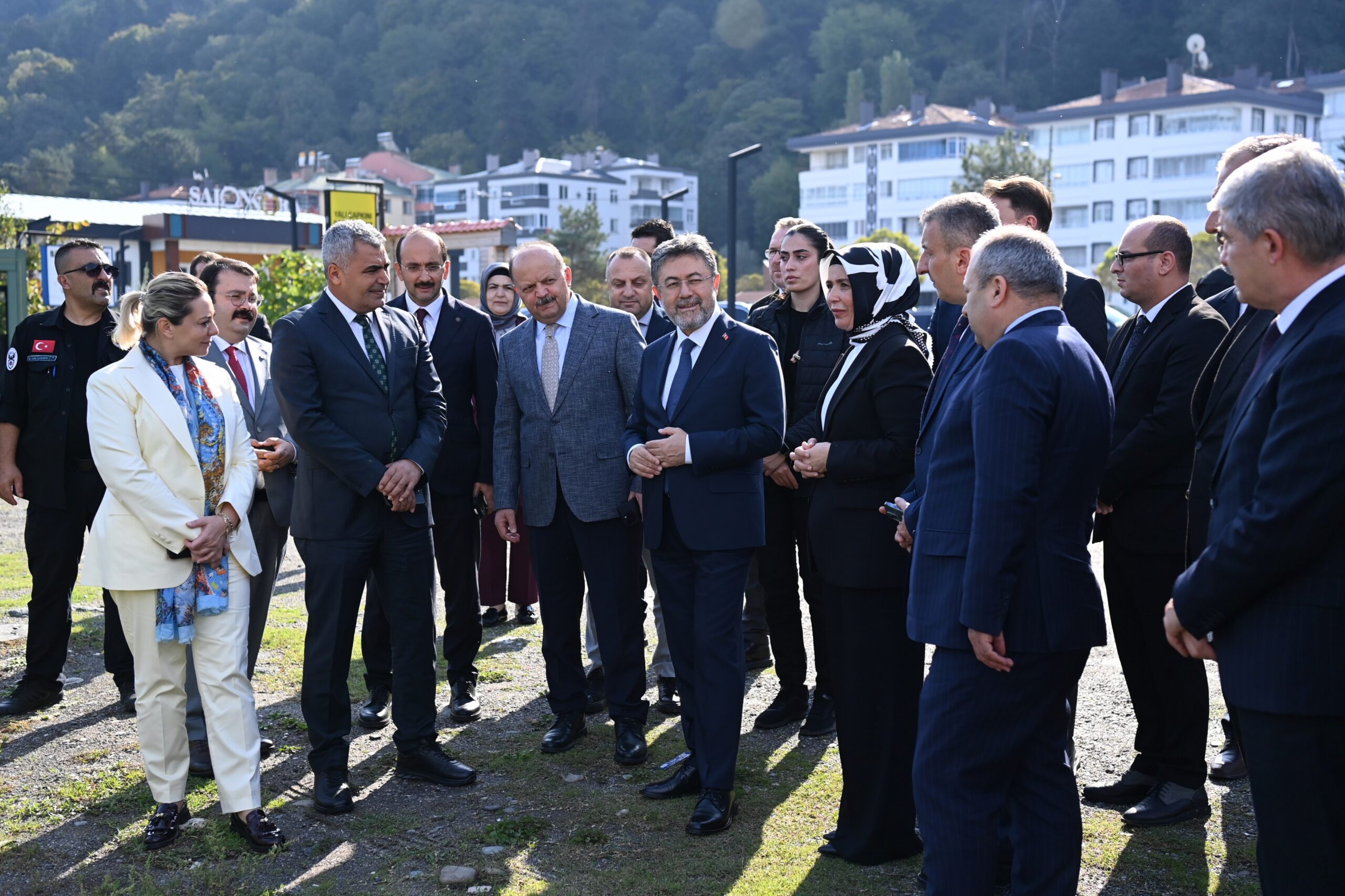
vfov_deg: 28.1
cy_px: 448
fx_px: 1793
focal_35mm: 48
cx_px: 672
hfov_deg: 41.1
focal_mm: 48
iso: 800
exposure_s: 1/3333
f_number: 3.5
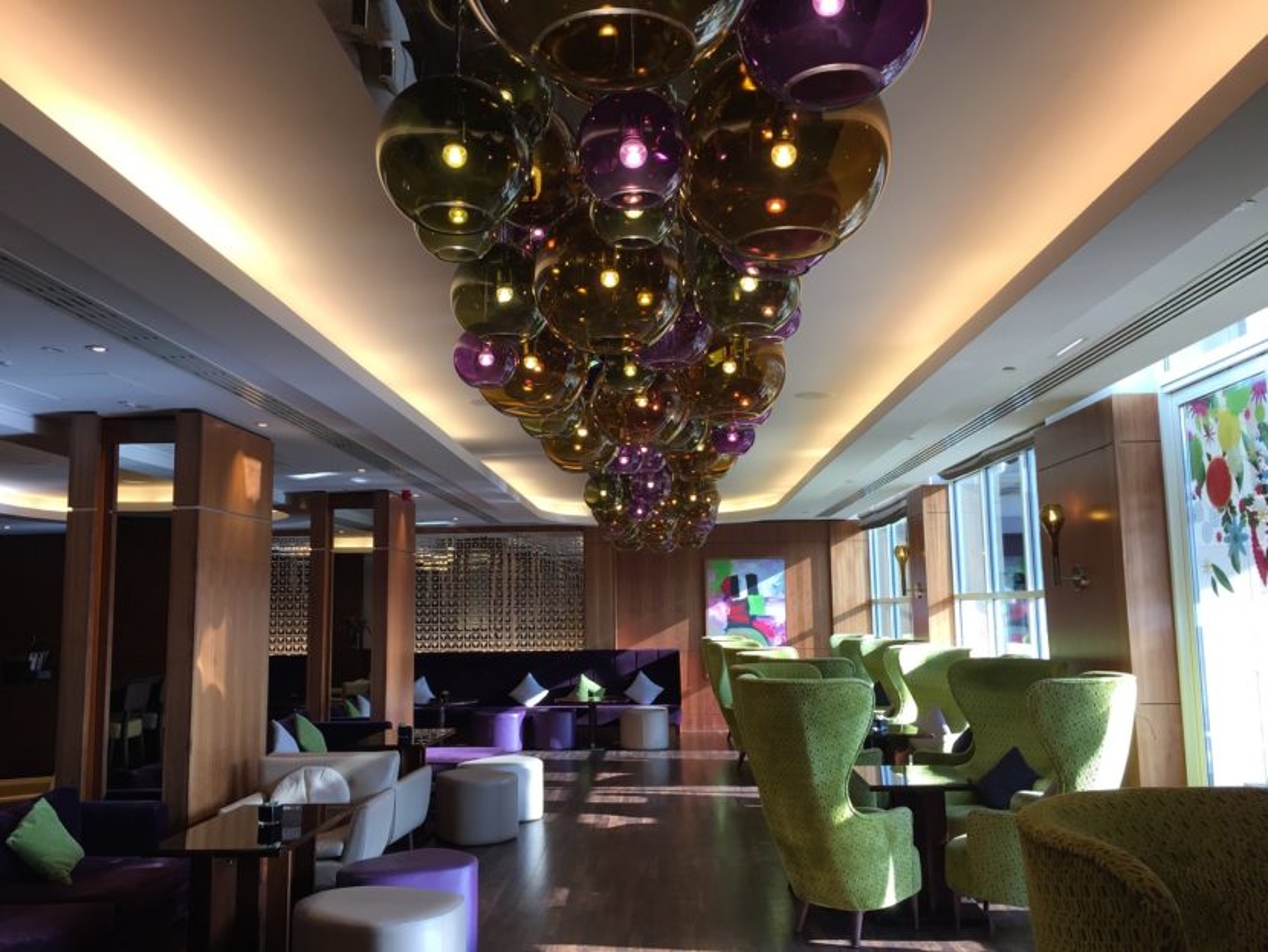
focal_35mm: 29
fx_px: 1063
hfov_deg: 61.6
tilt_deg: +6.8
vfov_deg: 48.3
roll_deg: -0.2
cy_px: 476
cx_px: 634
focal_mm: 4.15
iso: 40
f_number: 2.2
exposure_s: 1/100
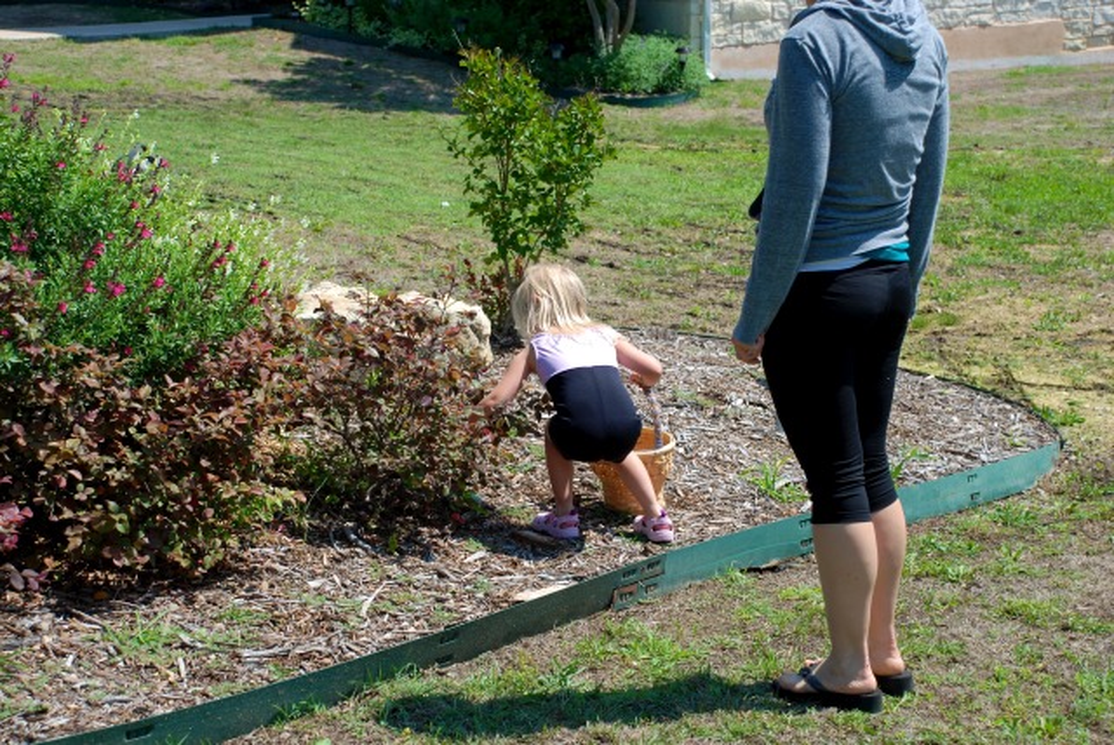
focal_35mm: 75
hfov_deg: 27.0
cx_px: 557
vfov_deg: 18.2
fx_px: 2323
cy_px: 372
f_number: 7.1
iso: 100
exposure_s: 1/200
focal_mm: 50
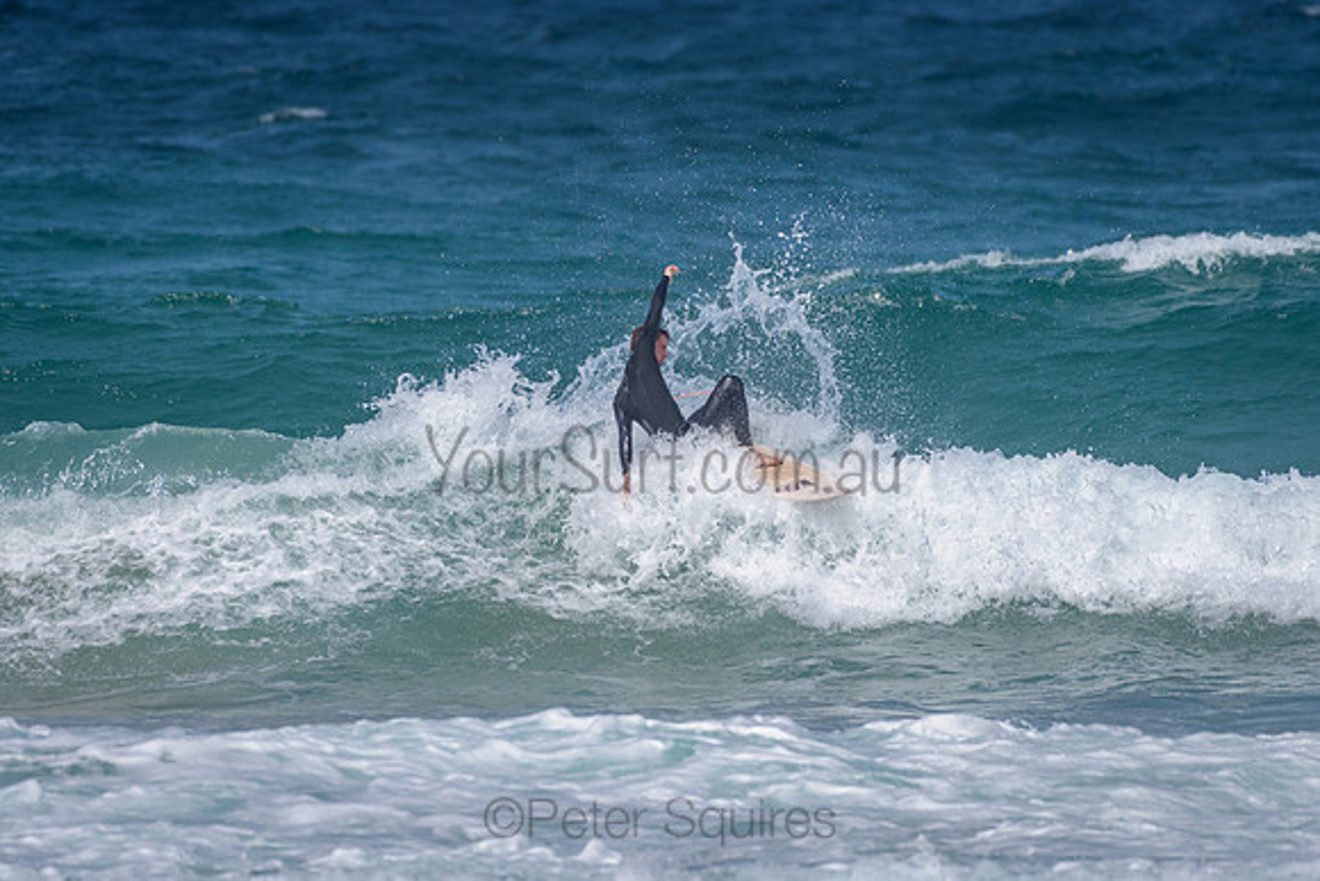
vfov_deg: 2.2
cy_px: 377
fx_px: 22494
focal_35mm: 613
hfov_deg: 3.4
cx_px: 674
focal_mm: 500
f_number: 5.6
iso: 90
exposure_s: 1/2000
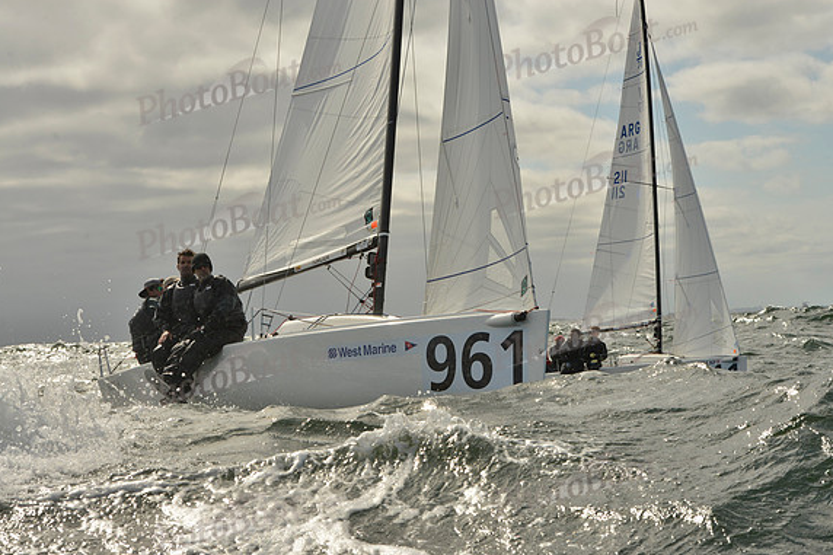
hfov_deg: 28.5
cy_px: 278
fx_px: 1642
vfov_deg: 19.2
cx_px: 418
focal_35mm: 71
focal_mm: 70
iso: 400
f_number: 11
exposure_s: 1/1600
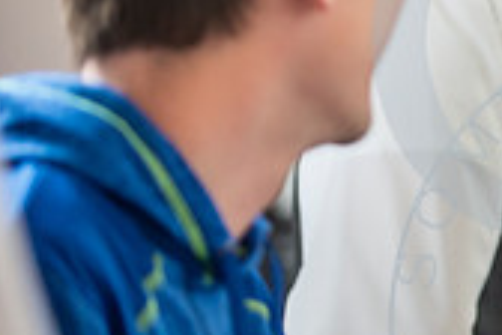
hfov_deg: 4.7
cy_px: 73
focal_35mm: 432
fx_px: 6024
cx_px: 846
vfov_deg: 3.2
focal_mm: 125
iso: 1000
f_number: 2.8
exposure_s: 1/320
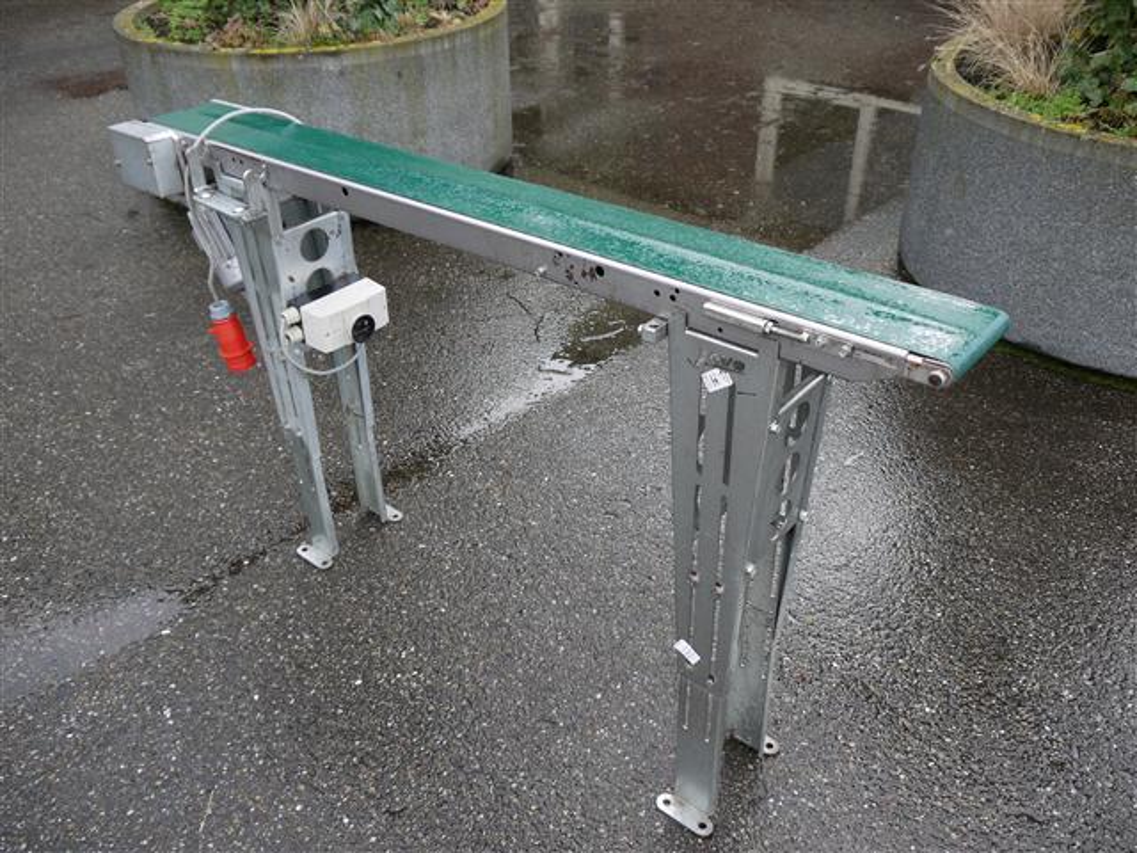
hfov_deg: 60.0
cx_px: 568
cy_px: 426
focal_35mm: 30
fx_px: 985
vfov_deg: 46.8
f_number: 4.5
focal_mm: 15
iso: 100
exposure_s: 1/160
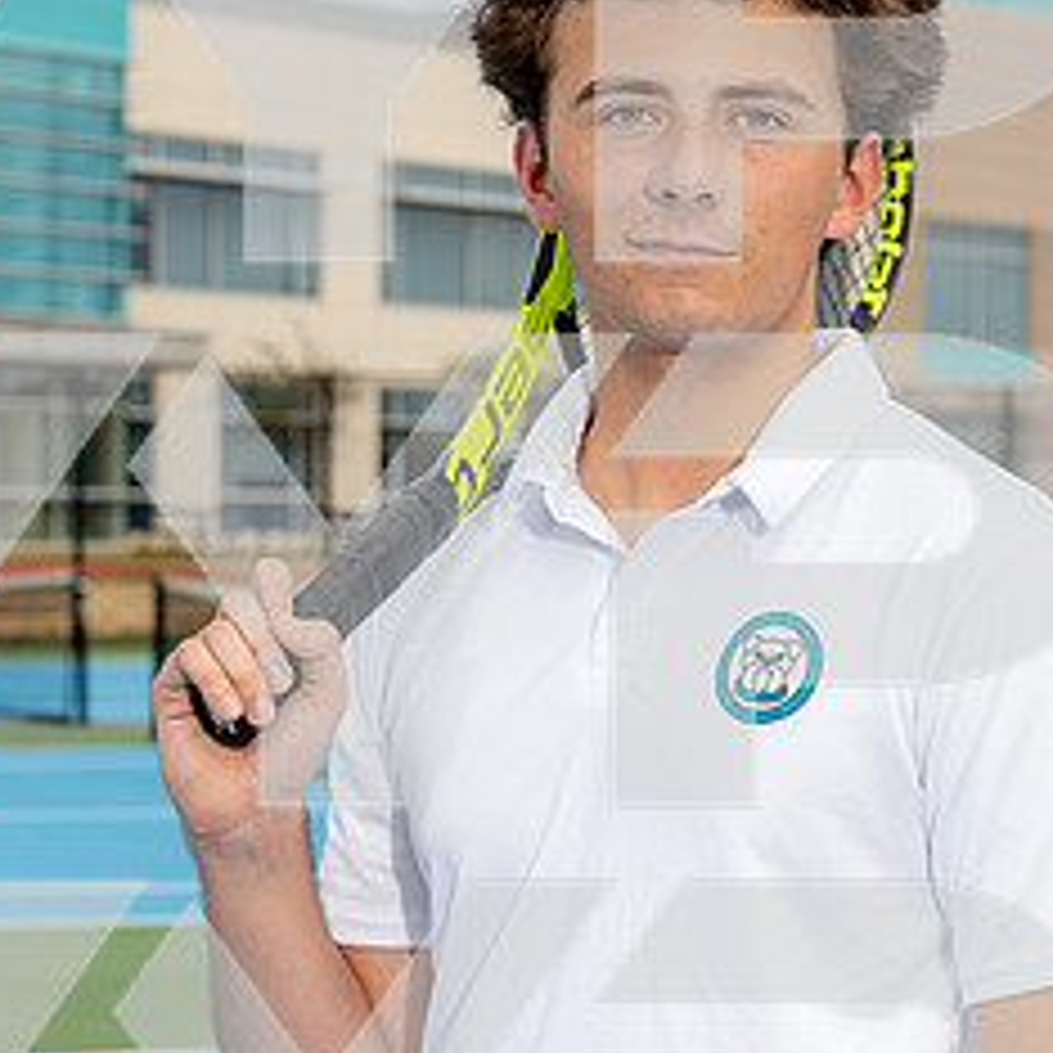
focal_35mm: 122
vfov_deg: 14.3
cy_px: 574
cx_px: 522
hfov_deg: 14.3
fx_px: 4199
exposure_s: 1/250
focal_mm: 58
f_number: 5.6
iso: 100
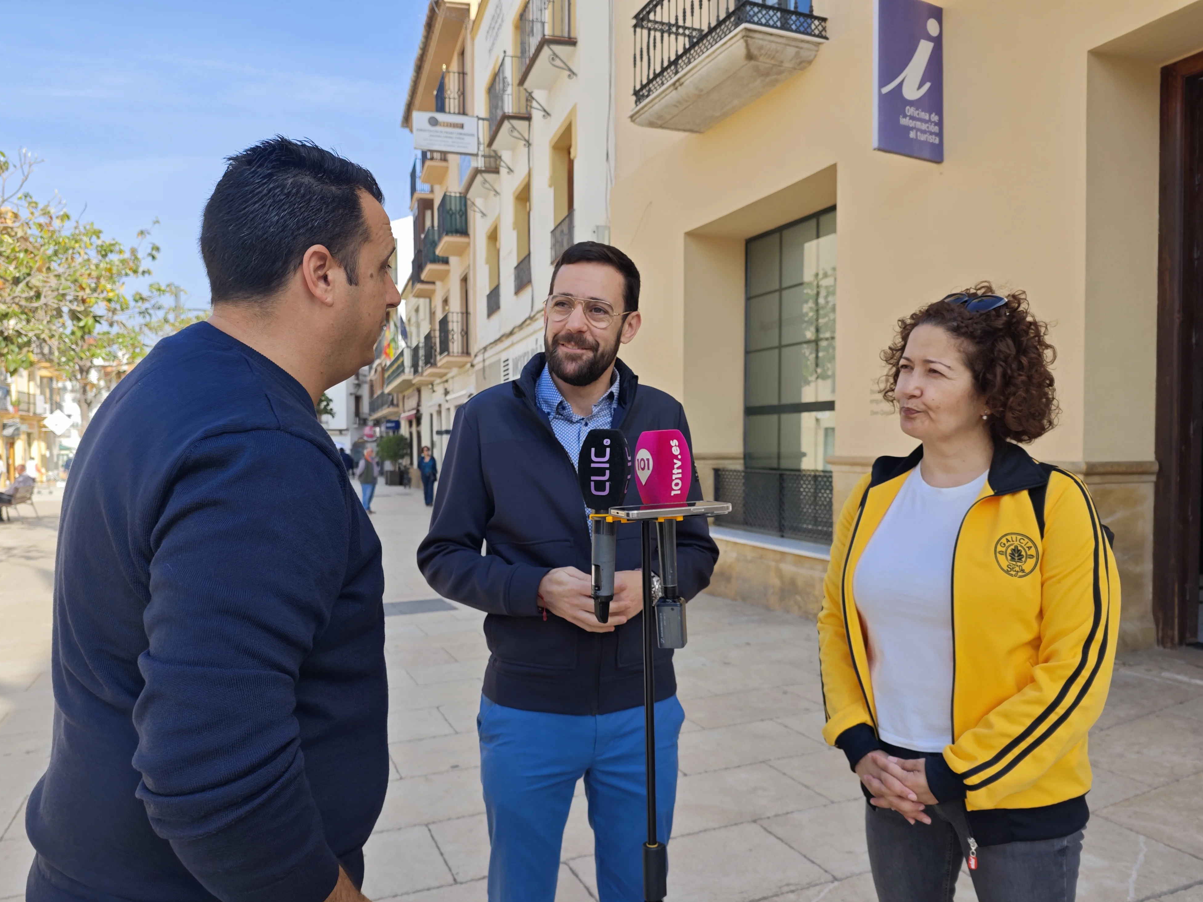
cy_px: 470
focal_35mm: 24
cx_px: 580
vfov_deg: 56.8
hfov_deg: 71.6
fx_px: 834
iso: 50
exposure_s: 1/1648
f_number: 1.6
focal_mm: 6.55
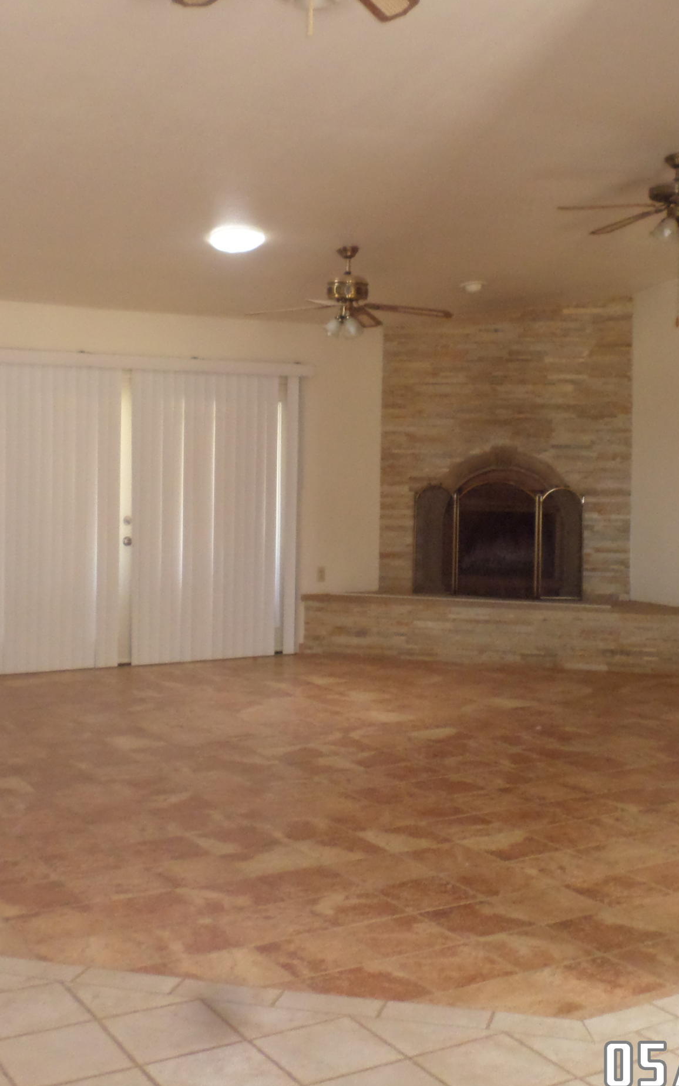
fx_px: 1273
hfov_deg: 29.8
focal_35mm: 43
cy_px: 499
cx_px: 383
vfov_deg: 46.2
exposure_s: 1/30
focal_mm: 4.5
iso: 240
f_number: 2.5
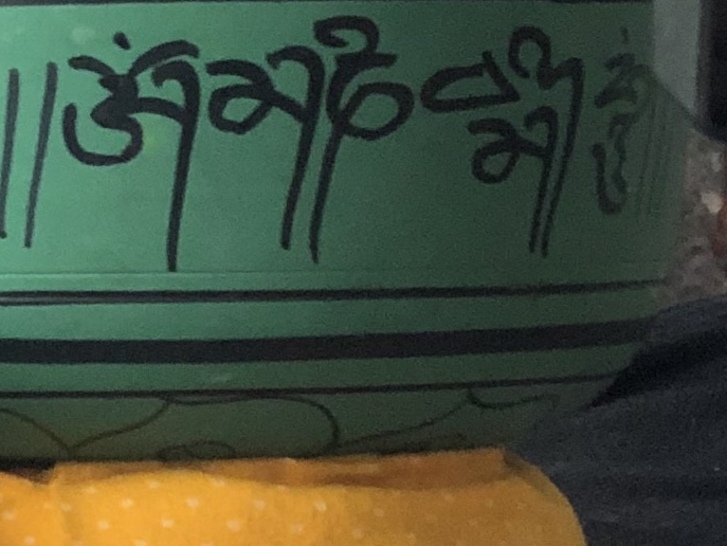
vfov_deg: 4.8
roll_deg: +3.0
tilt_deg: +10.5
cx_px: -413
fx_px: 6409
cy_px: -746
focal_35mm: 305
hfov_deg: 6.4
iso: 50
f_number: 2.4
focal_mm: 6
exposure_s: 1/50
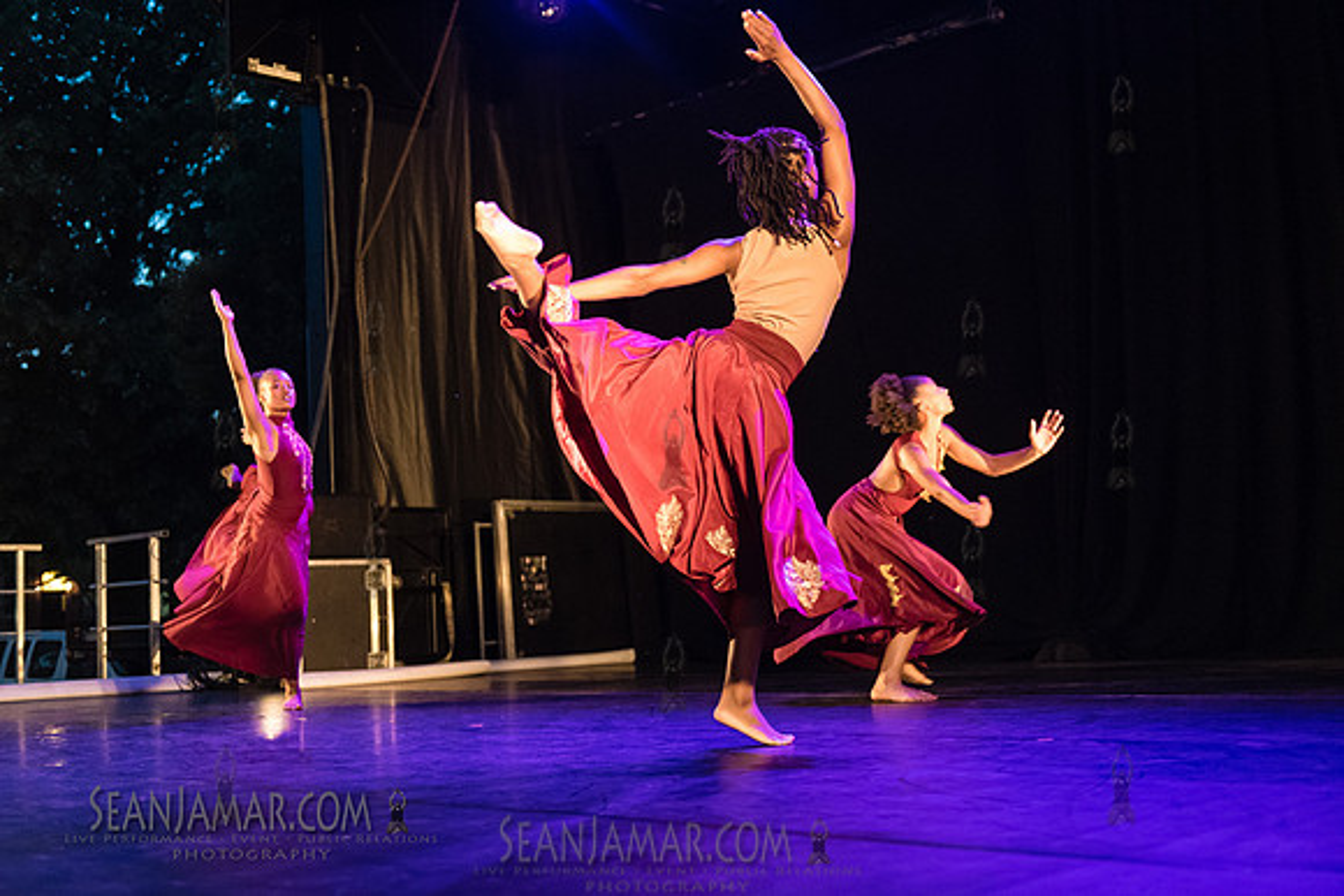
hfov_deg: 43.6
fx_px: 1680
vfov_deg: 29.9
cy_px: 448
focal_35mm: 45
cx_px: 672
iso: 5000
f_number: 2.8
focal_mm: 45
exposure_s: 1/250
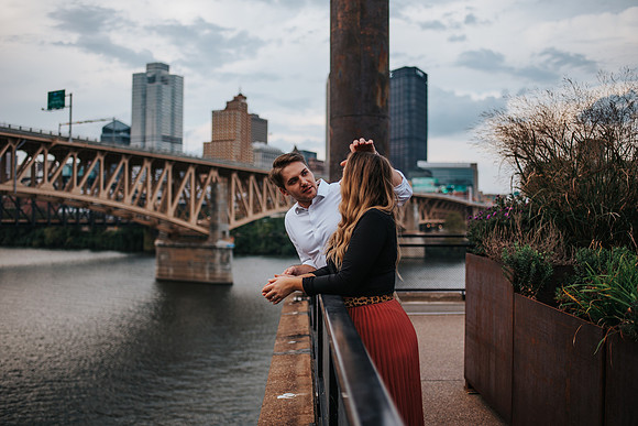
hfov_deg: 52.1
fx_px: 653
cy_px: 213
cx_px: 319
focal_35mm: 37
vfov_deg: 36.1
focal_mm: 35
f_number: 1.8
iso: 100
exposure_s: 1/800
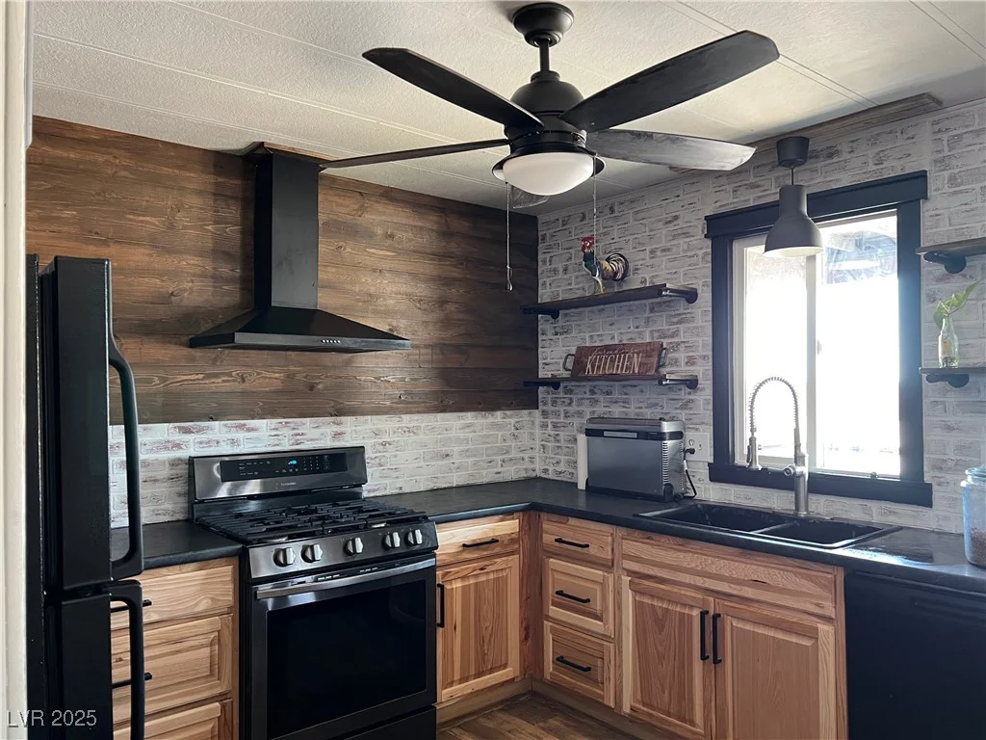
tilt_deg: +0.0
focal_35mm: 26
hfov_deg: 67.3
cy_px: 370
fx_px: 741
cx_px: 493
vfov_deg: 53.1
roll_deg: +0.3
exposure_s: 1/60
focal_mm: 5.7
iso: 250
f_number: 1.5
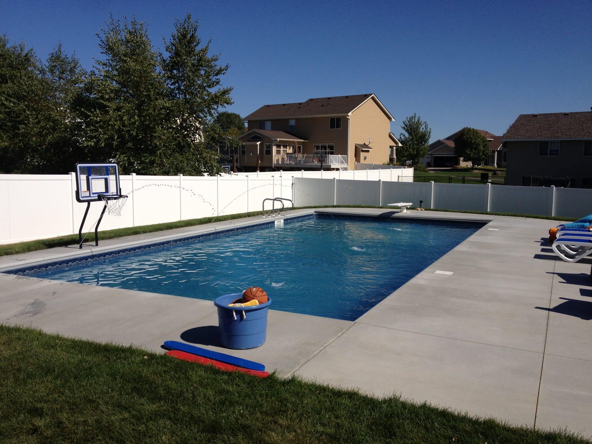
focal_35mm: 35
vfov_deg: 40.7
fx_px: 599
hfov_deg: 52.6
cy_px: 222
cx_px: 296
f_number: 2.4
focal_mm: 4.28
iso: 64
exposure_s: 1/3690
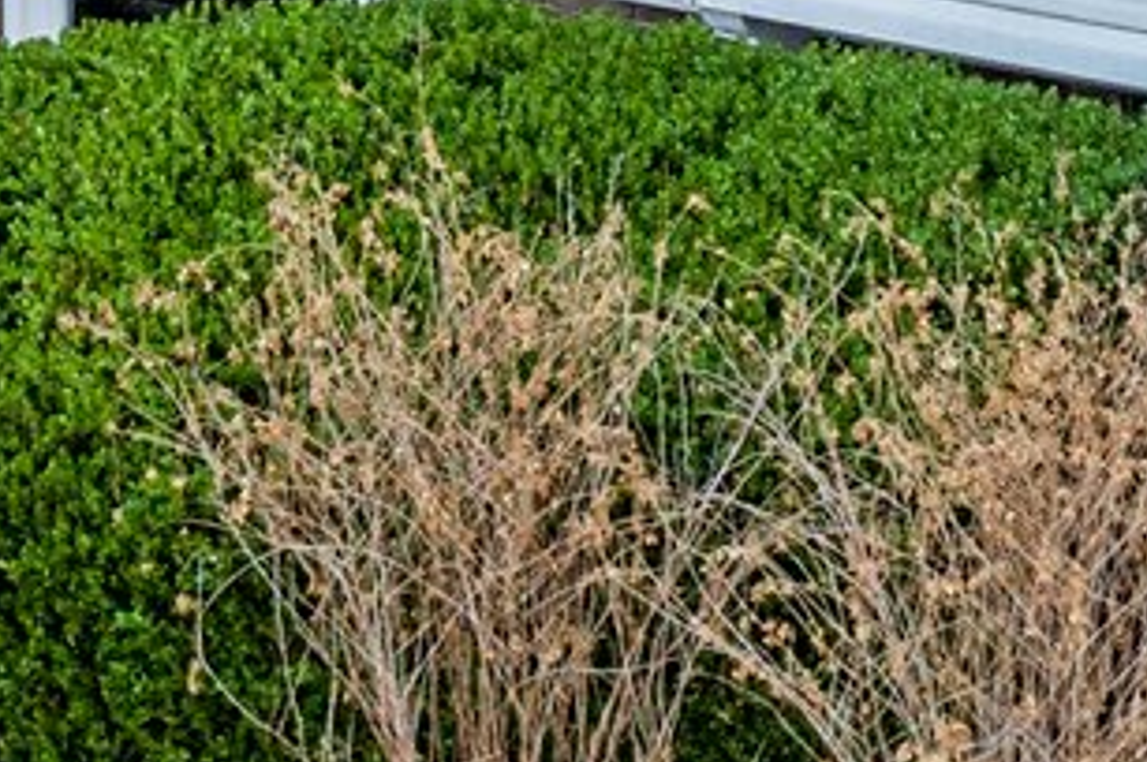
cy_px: -1165
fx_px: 5952
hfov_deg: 11.0
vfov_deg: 6.9
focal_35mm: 187
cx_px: 220
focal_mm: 10.26
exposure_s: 1/640
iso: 100
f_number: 2.8
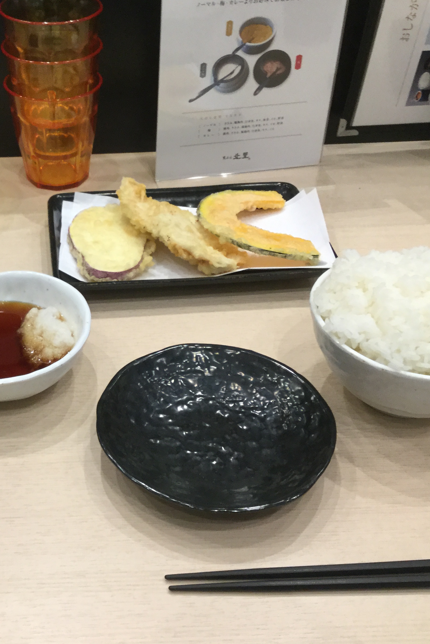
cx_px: 81
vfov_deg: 44.5
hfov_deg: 29.8
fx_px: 788
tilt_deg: -38.2
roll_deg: +0.7
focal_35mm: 44
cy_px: 325
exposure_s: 1/30
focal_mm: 3.3
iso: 40
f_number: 2.4
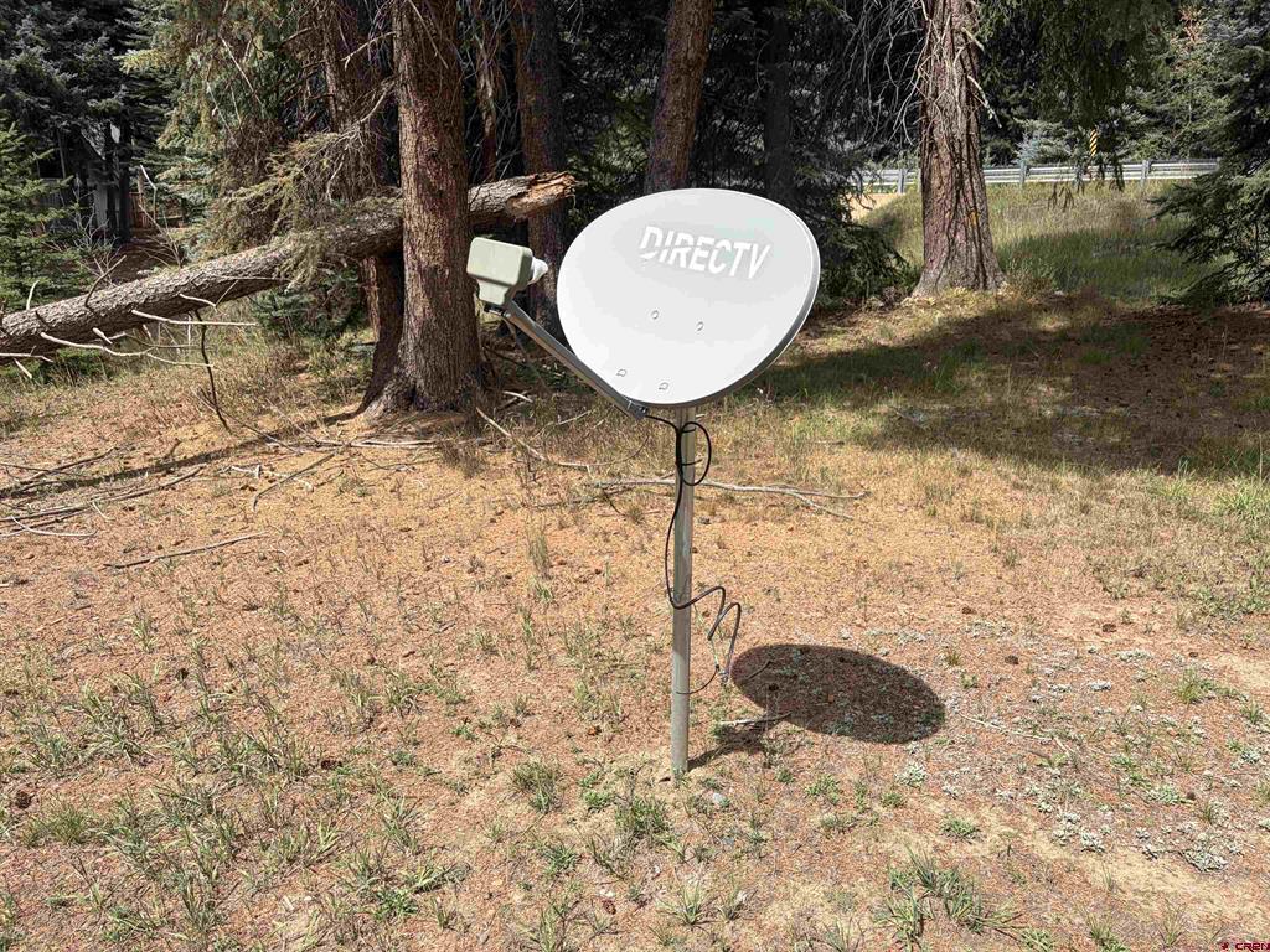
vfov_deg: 53.1
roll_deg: +0.8
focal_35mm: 26
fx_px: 954
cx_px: 635
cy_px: 476
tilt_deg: -16.3
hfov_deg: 67.3
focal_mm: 5.96
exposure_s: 1/2141
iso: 50
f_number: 1.6
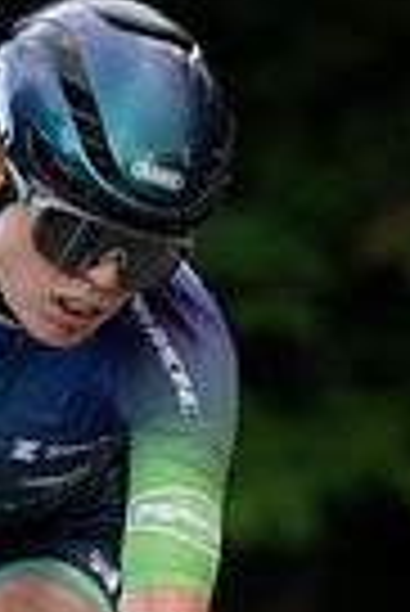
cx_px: -113
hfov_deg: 1.5
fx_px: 15556
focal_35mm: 913
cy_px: 959
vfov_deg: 2.3
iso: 1000
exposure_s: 1/800
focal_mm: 164
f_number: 3.2
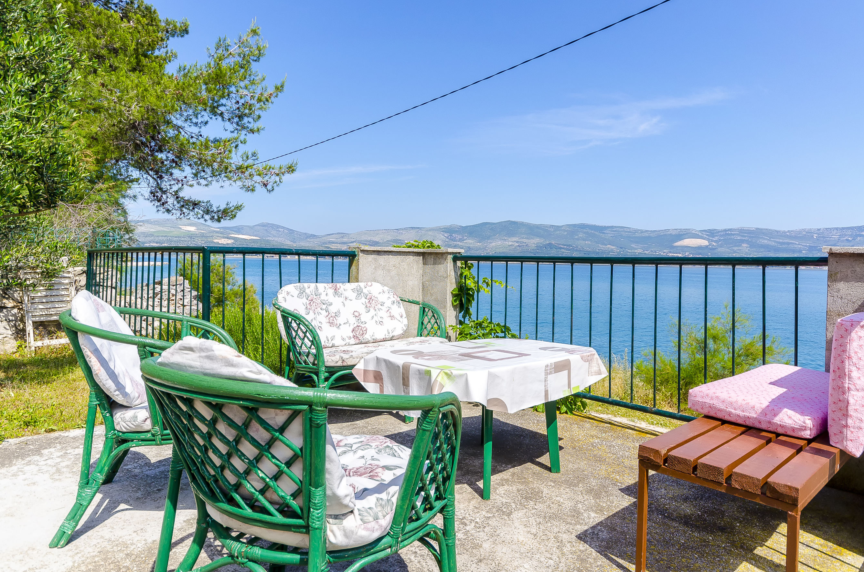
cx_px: 439
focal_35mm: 22
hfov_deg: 78.7
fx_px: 527
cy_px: 274
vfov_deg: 57.0
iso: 160
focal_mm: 14
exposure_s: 1/1000
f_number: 6.3
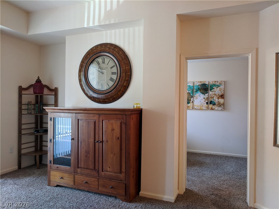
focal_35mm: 26
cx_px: 140
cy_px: 104
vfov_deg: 53.1
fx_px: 210
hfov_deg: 67.3
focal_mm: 4.67
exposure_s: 1/60
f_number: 2
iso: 411
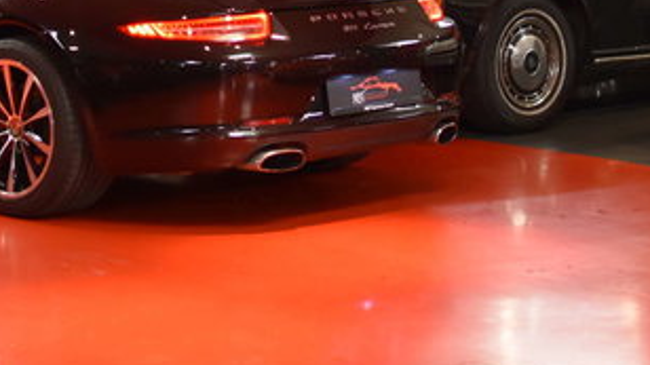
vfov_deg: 8.8
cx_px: 162
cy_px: -11
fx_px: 2366
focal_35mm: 137
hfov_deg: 15.6
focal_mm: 35
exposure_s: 1/60
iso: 800
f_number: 2.8
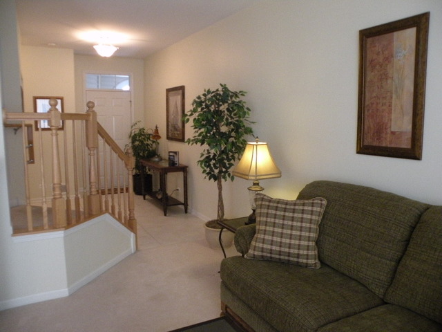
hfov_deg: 65.3
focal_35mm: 27
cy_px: 166
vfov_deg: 51.4
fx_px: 345
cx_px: 221
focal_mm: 4.7
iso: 400
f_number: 2.8
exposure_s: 1/68.2
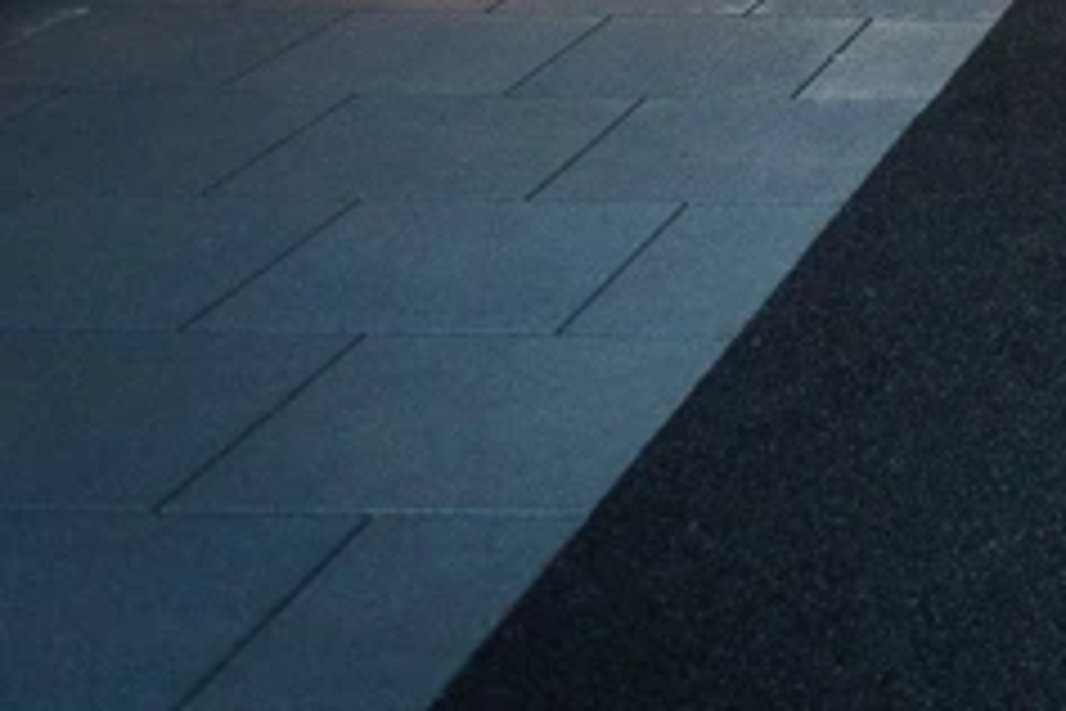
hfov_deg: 20.9
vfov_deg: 15.3
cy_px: -392
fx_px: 2428
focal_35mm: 82
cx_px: 1619
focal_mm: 24
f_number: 2.8
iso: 800
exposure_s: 1/400
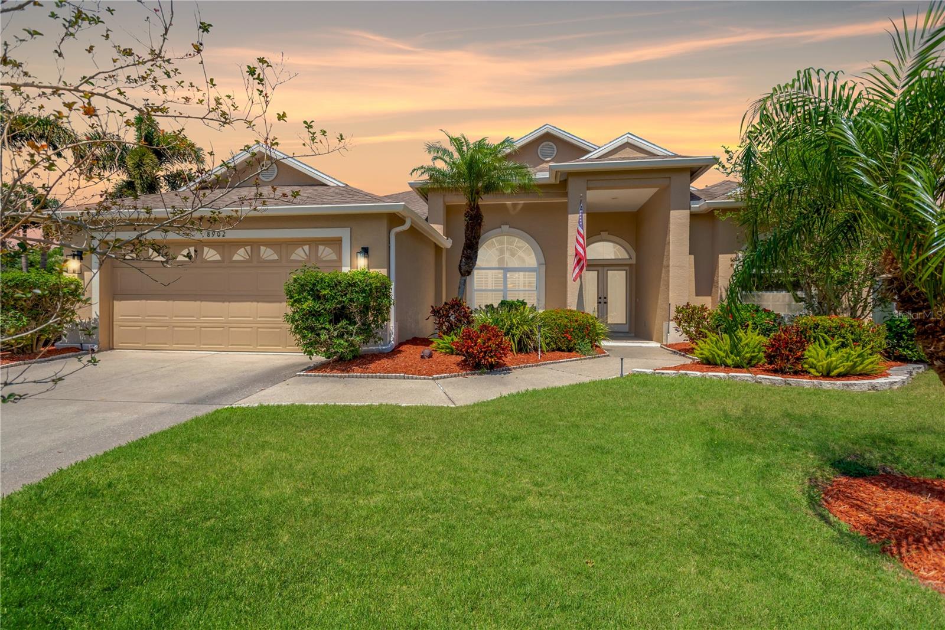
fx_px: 446
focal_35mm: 17
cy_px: 315
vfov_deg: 70.5
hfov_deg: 93.3
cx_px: 472
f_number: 5
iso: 400
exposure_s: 1/4000
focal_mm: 17
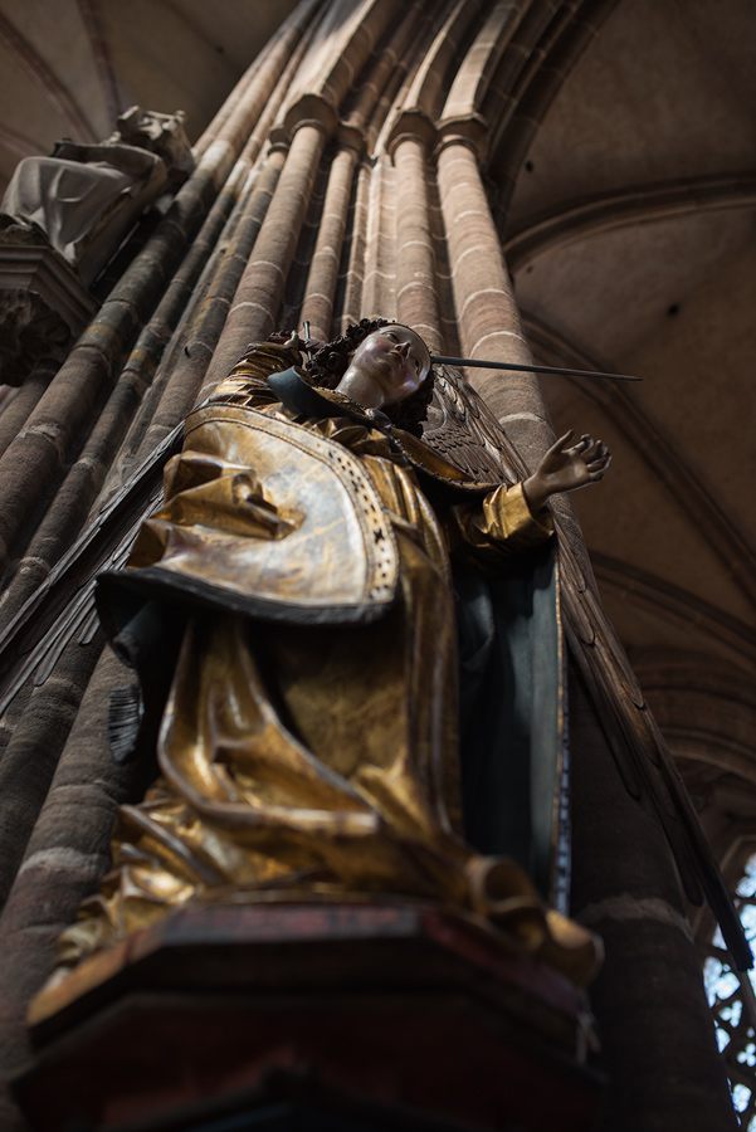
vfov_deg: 54.4
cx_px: 378
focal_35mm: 35
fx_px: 1101
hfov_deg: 37.9
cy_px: 566
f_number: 2.8
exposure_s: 1/160
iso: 200
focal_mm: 35
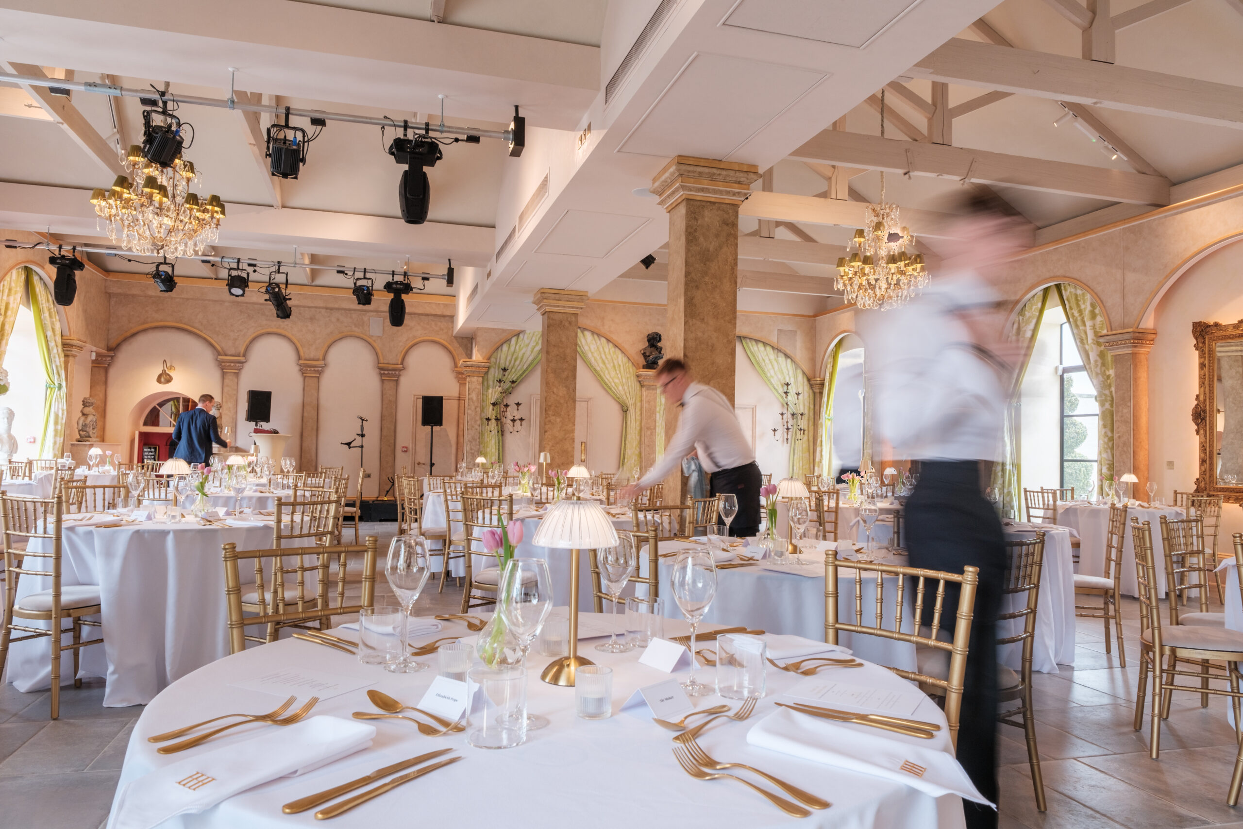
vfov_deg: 53.1
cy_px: 414
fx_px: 829
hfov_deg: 73.7
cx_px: 622
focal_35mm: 24
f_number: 8
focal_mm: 16
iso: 125
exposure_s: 1/60
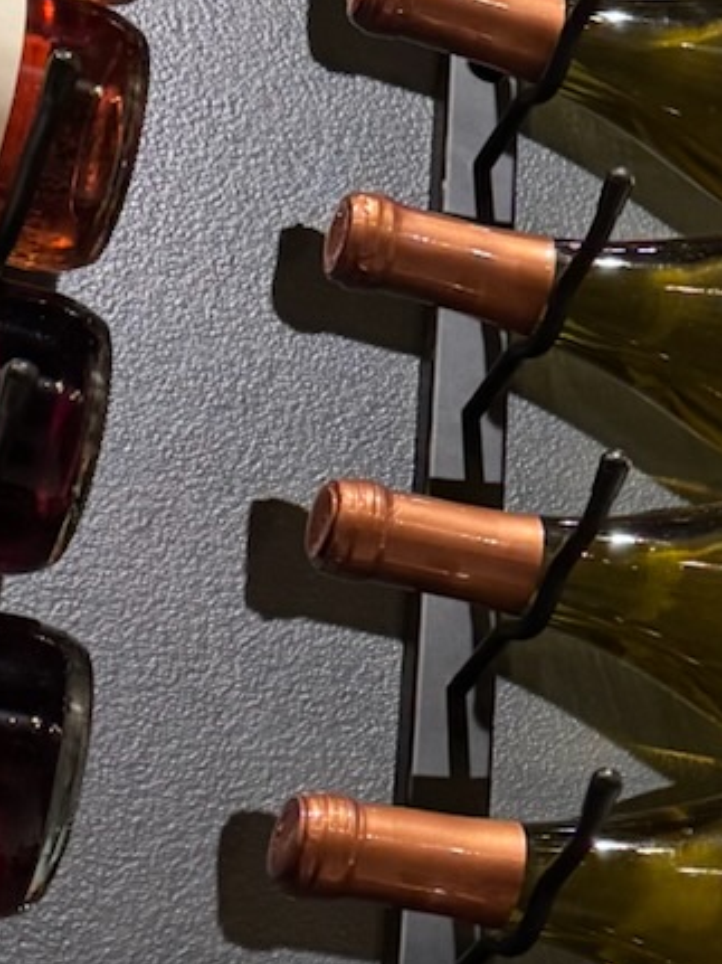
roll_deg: +6.2
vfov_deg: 17.2
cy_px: 620
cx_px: 1296
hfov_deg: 12.0
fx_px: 3172
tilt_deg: +32.4
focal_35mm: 114
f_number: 1.78
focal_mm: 6.76
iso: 320
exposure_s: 1/60
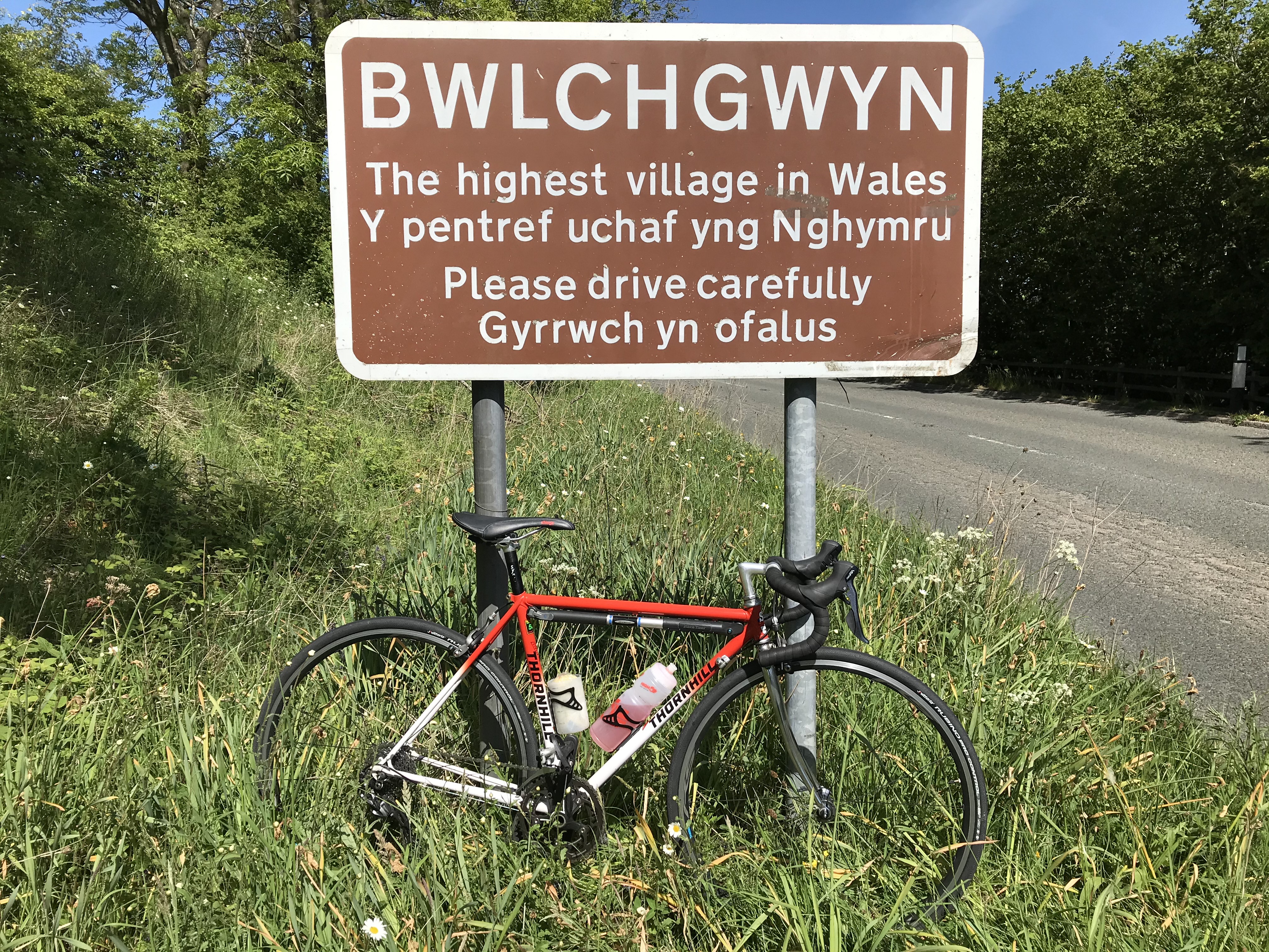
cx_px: 634
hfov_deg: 63.4
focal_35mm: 28
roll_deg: +1.4
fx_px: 1026
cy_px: 476
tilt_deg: -5.9
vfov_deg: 49.7
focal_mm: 3.99
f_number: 1.8
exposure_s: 1/2398
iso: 20
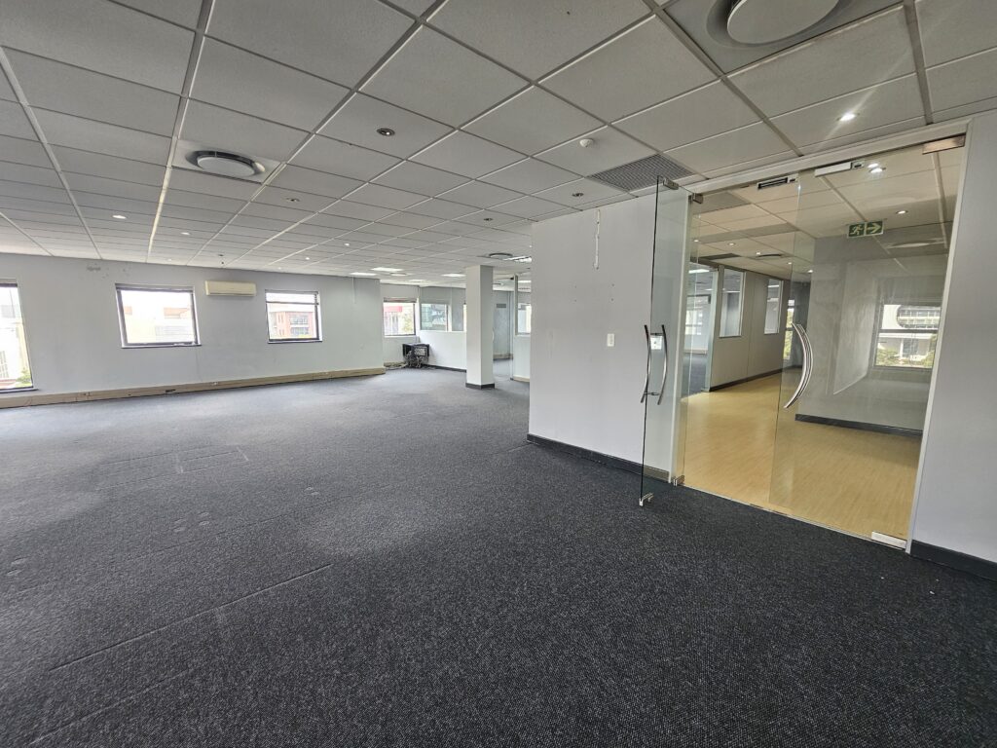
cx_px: 498
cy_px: 374
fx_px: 374
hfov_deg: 106.2
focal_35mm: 13
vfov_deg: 89.9
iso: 100
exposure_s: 1/50
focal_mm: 2.2
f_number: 2.2
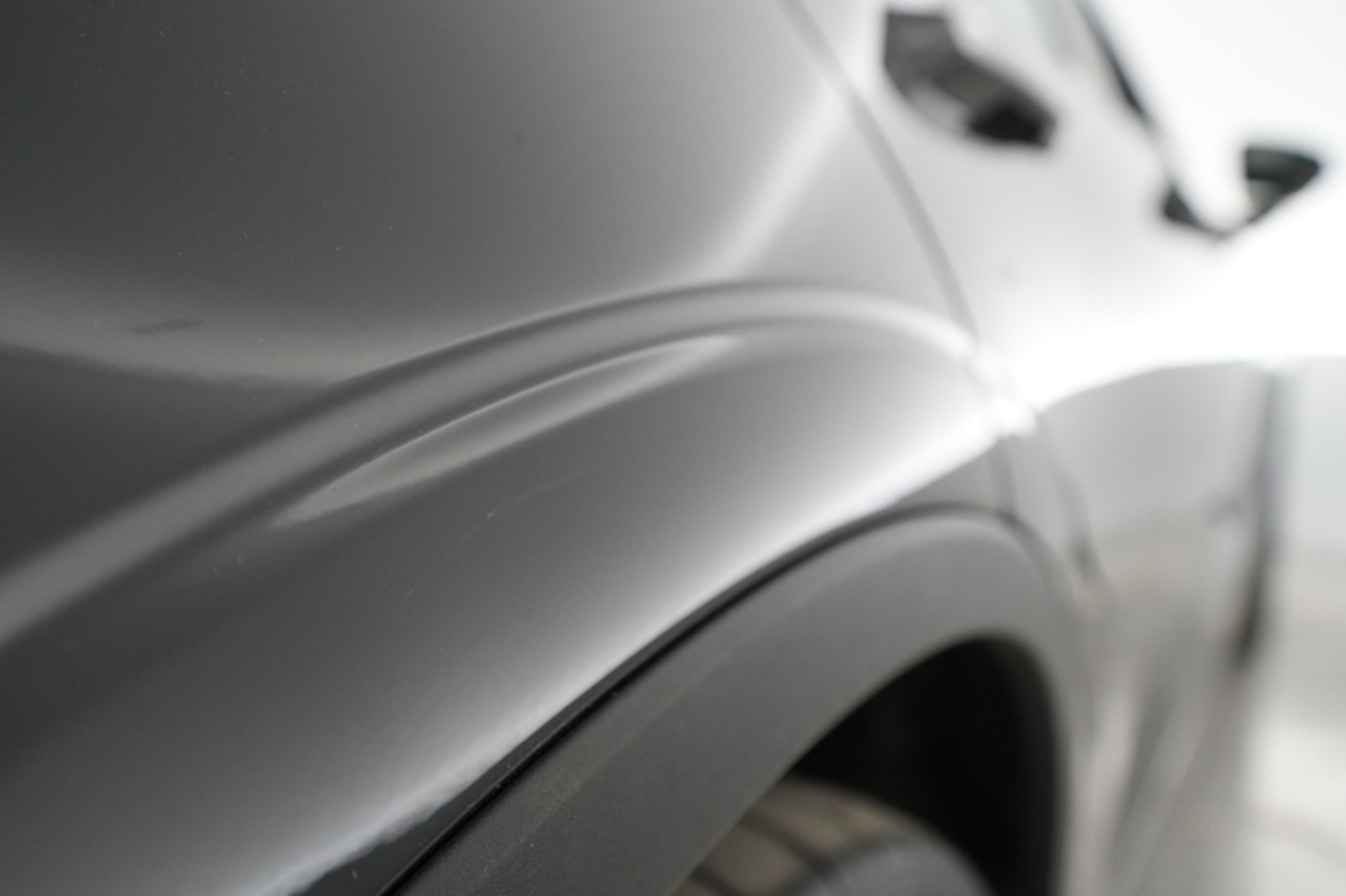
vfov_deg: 46.4
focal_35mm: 28
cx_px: 673
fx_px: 1046
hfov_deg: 65.5
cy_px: 448
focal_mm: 28
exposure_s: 1/100
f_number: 4.5
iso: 4000
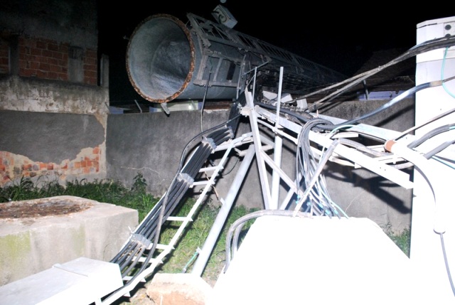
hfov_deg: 67.3
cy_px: 152
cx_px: 228
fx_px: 342
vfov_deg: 48.1
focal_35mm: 27
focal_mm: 18
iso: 800
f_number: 5.6
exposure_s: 1/100
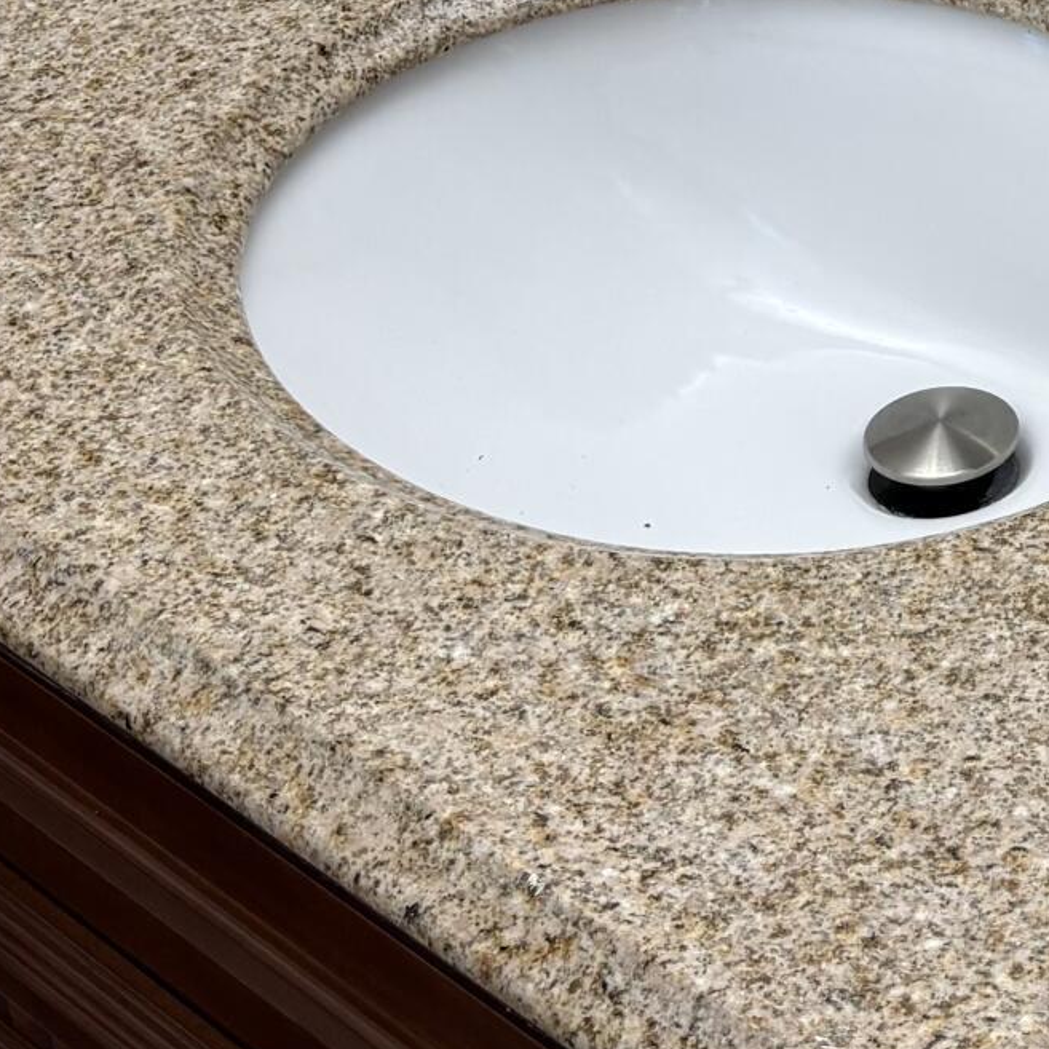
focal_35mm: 105
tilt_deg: -24.9
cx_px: 1609
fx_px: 3600
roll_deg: +0.7
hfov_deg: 15.2
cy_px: -331
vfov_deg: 15.7
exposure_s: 1/120
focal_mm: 5.96
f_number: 1.6
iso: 80
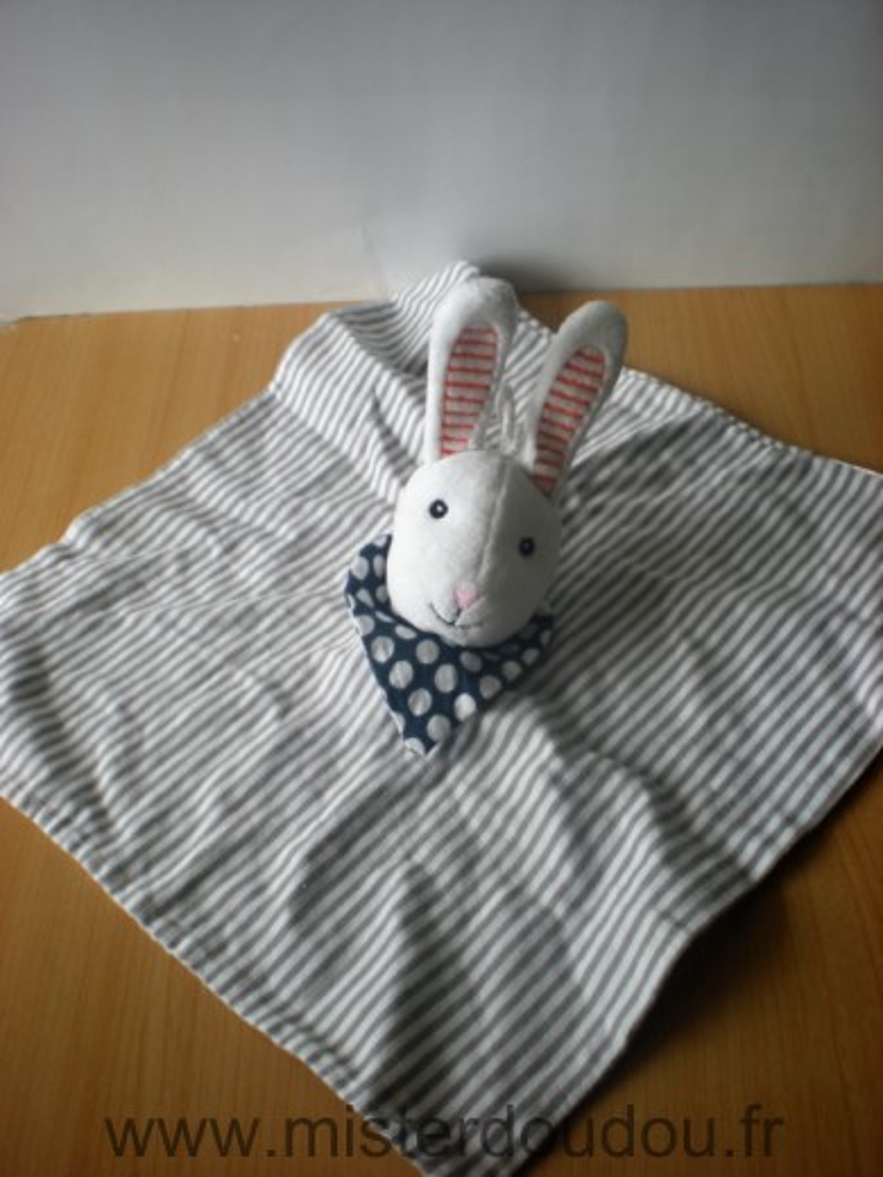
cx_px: 442
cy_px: 588
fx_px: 1292
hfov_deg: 37.7
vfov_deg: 49.0
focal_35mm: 38
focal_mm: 6.3
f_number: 3.1
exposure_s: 1/108
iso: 64
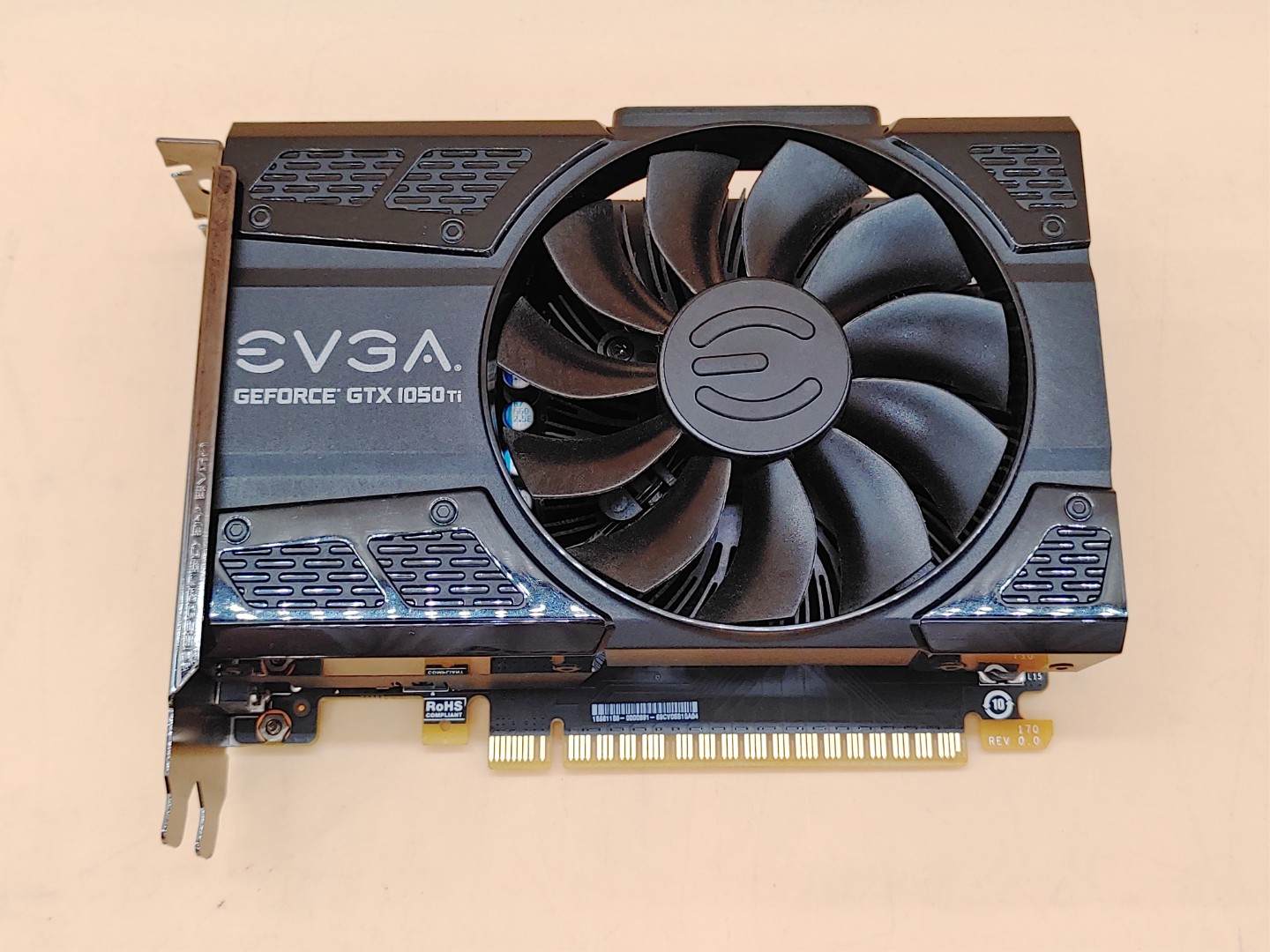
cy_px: 476
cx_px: 635
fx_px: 1504
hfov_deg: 45.8
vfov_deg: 35.1
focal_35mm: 41
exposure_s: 1/68
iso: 50
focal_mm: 4.36
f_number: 1.8
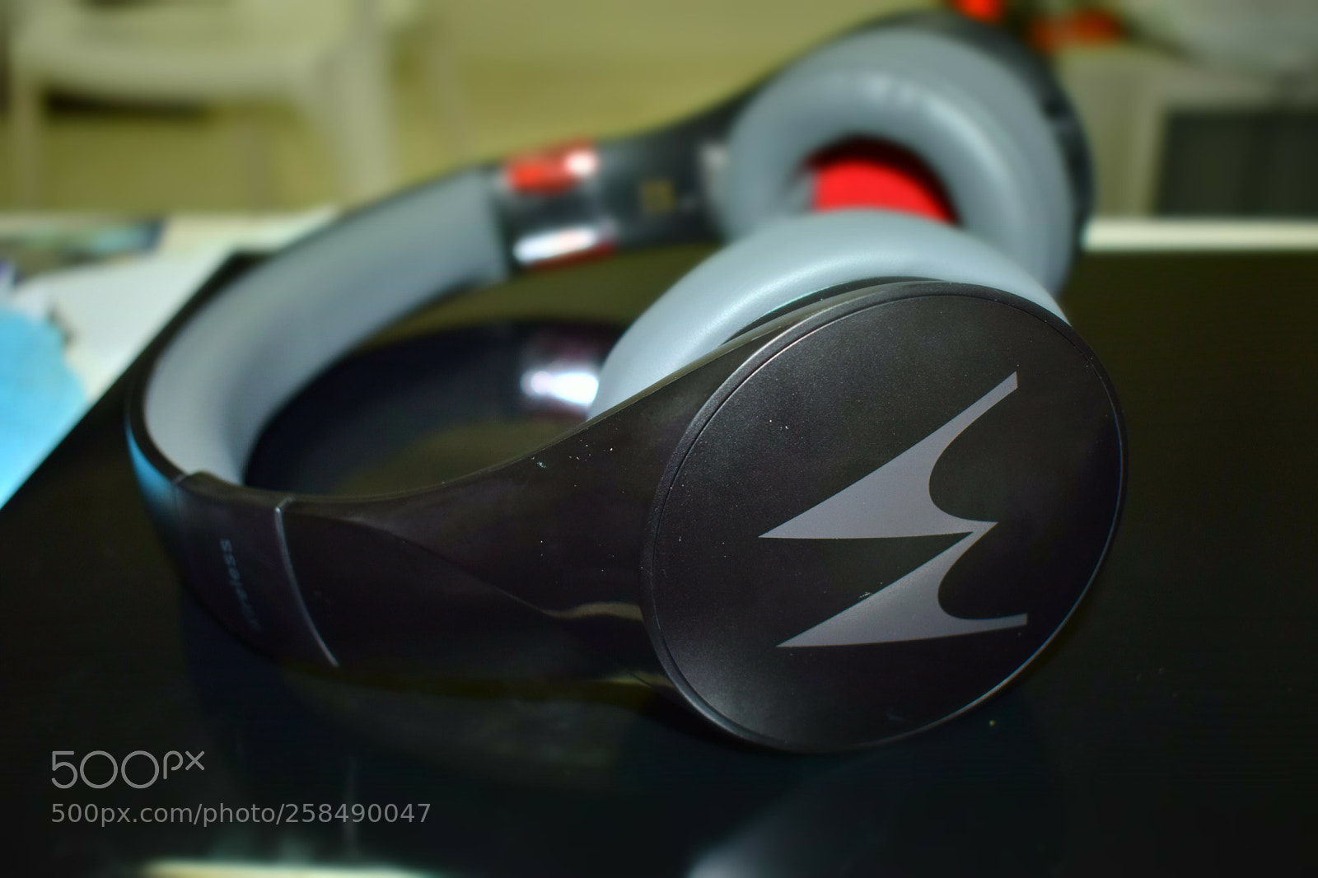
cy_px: 439
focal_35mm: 39
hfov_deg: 49.6
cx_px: 659
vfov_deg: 34.2
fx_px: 1427
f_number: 4
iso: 360
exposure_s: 1/60
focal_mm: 26
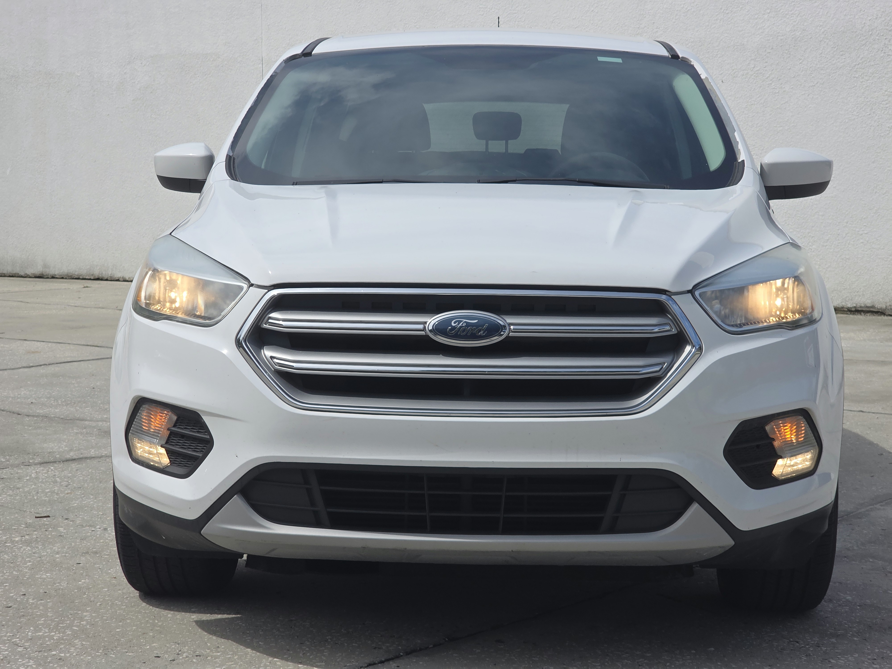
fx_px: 1778
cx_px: 446
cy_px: 334
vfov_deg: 21.3
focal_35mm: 69
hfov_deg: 28.2
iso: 50
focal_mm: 7.9
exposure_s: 1/3512
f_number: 2.4
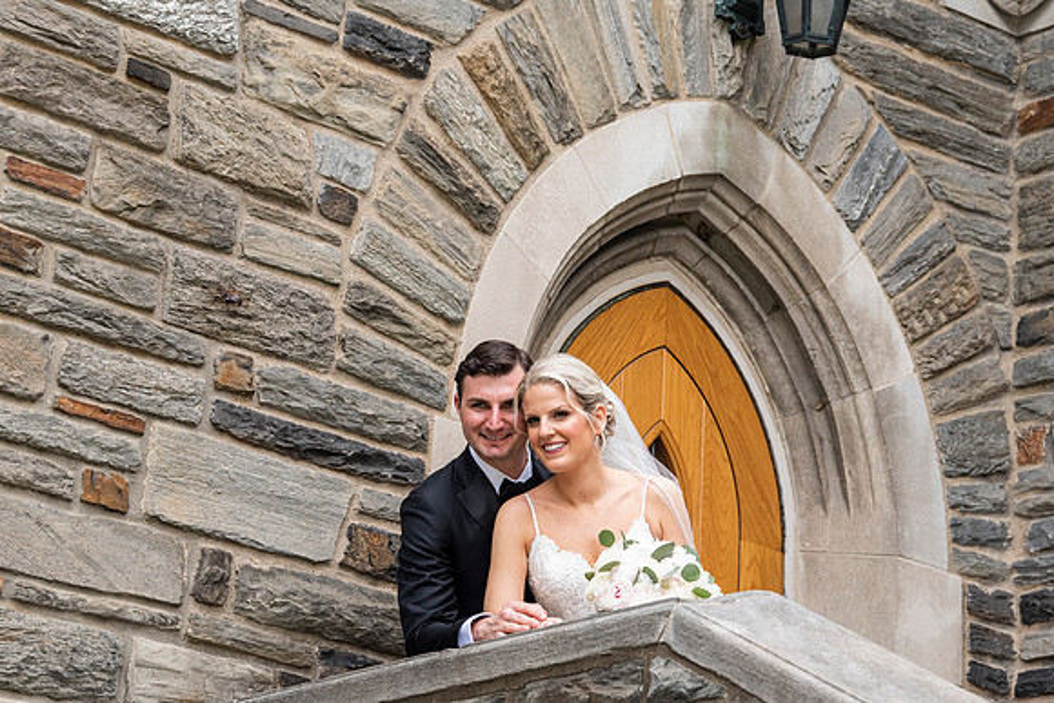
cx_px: 527
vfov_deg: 10.2
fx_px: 3953
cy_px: 352
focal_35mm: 135
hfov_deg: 15.2
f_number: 5.6
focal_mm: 135
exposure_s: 1/500
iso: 800
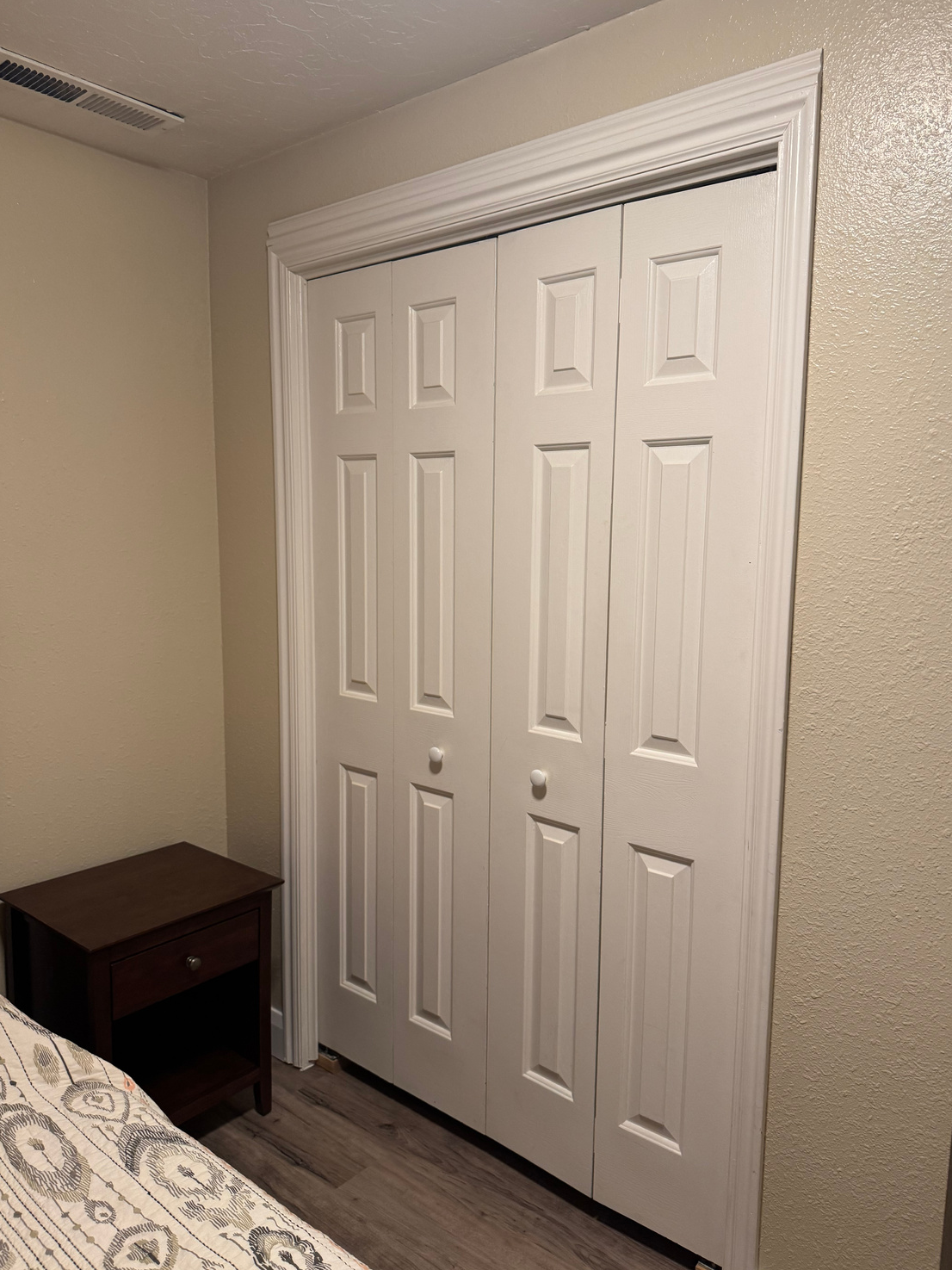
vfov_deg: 69.4
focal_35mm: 25
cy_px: 639
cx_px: 487
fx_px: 917
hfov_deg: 54.9
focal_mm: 6.76
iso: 200
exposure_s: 1/60
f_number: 1.78
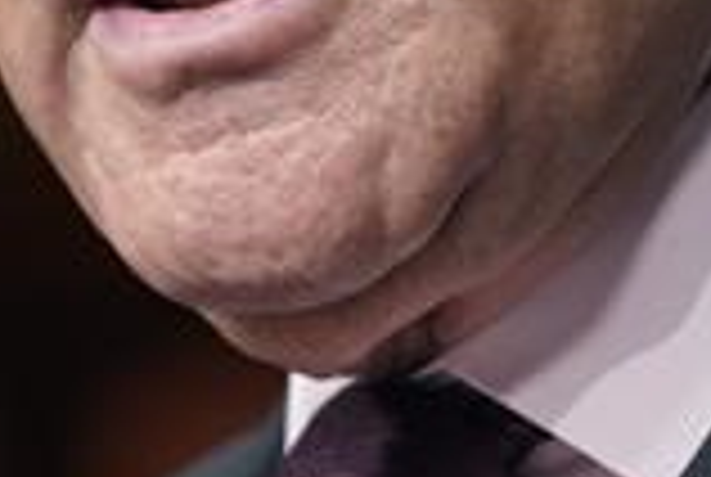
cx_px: 18
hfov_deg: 2.7
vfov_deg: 1.8
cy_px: -308
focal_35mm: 767
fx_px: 15177
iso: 2000
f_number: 3.5
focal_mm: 187
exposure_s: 1/160
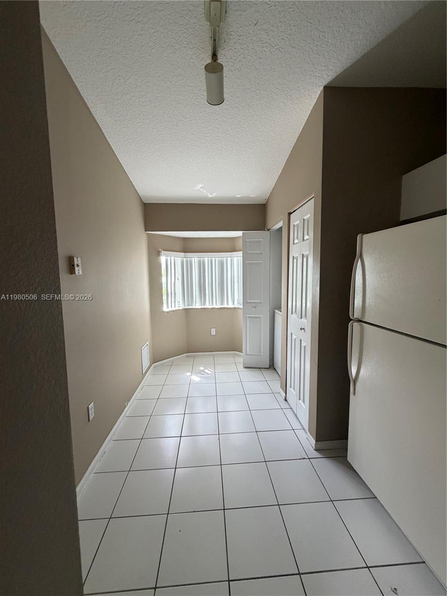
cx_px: 224
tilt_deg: -5.4
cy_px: 298
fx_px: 241
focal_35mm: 14
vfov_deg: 102.1
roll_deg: +0.3
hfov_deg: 85.7
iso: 320
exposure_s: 1/120
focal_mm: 2.22
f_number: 2.2
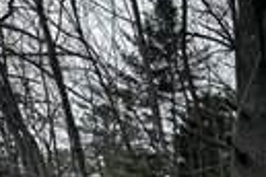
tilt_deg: -4.7
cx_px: 367
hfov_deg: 27.3
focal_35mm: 58
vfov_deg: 19.1
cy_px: 298
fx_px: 429
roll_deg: +0.0
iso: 40
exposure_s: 1/191
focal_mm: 2.22
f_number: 2.2
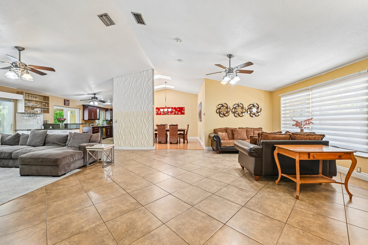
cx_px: 184
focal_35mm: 14
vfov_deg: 81.2
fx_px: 143
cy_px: 122
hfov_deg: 104.3
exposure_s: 1/13
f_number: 7.1
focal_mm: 14
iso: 250
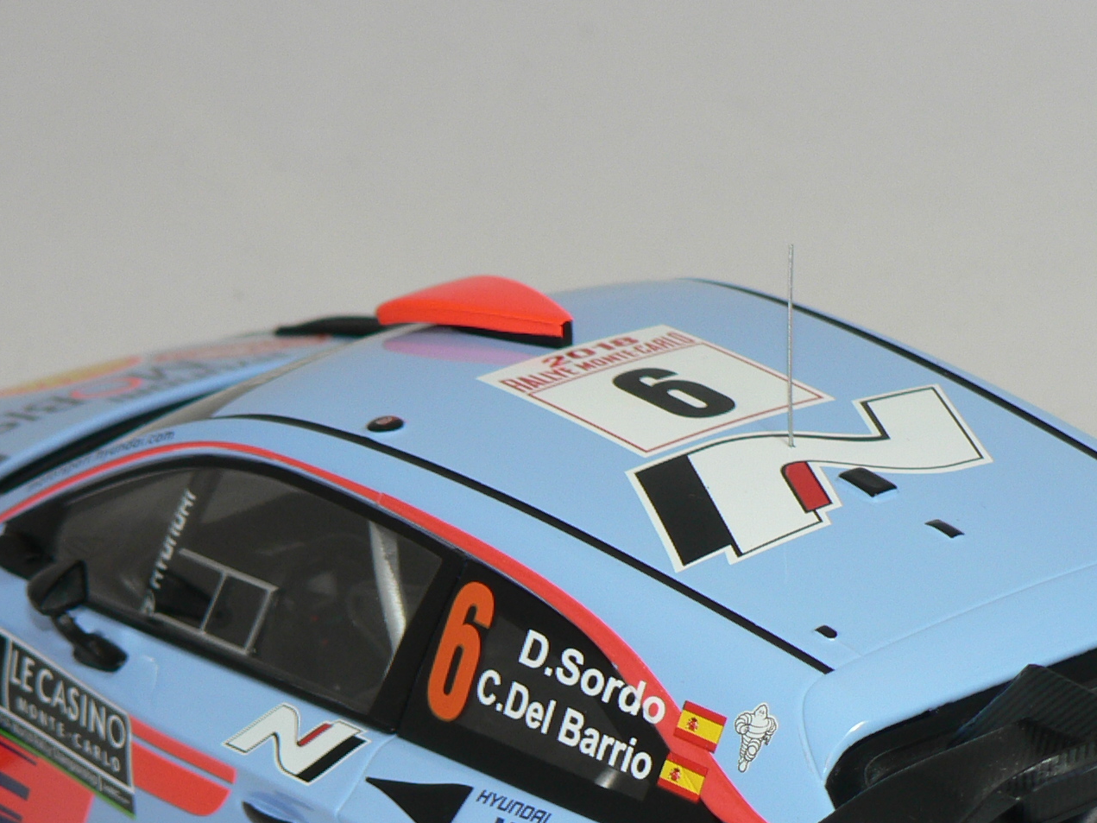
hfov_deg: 14.6
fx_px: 4278
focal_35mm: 135
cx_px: 662
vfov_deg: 10.9
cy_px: 781
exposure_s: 1/60
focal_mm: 11.2
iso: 80
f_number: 3.2
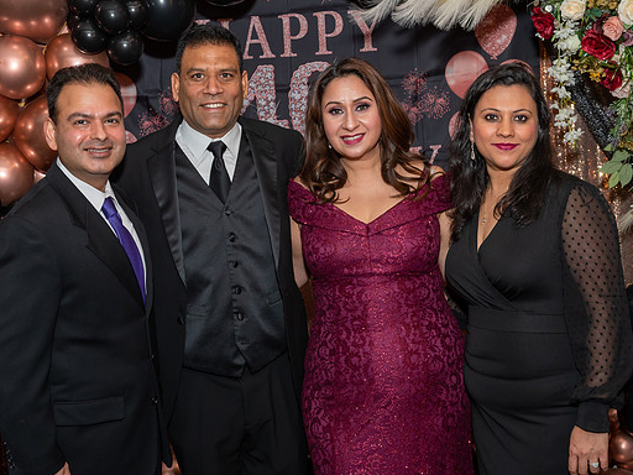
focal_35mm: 56
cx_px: 280
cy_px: 231
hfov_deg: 34.3
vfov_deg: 26.1
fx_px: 1024
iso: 400
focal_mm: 32
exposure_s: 1/250
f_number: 7.1
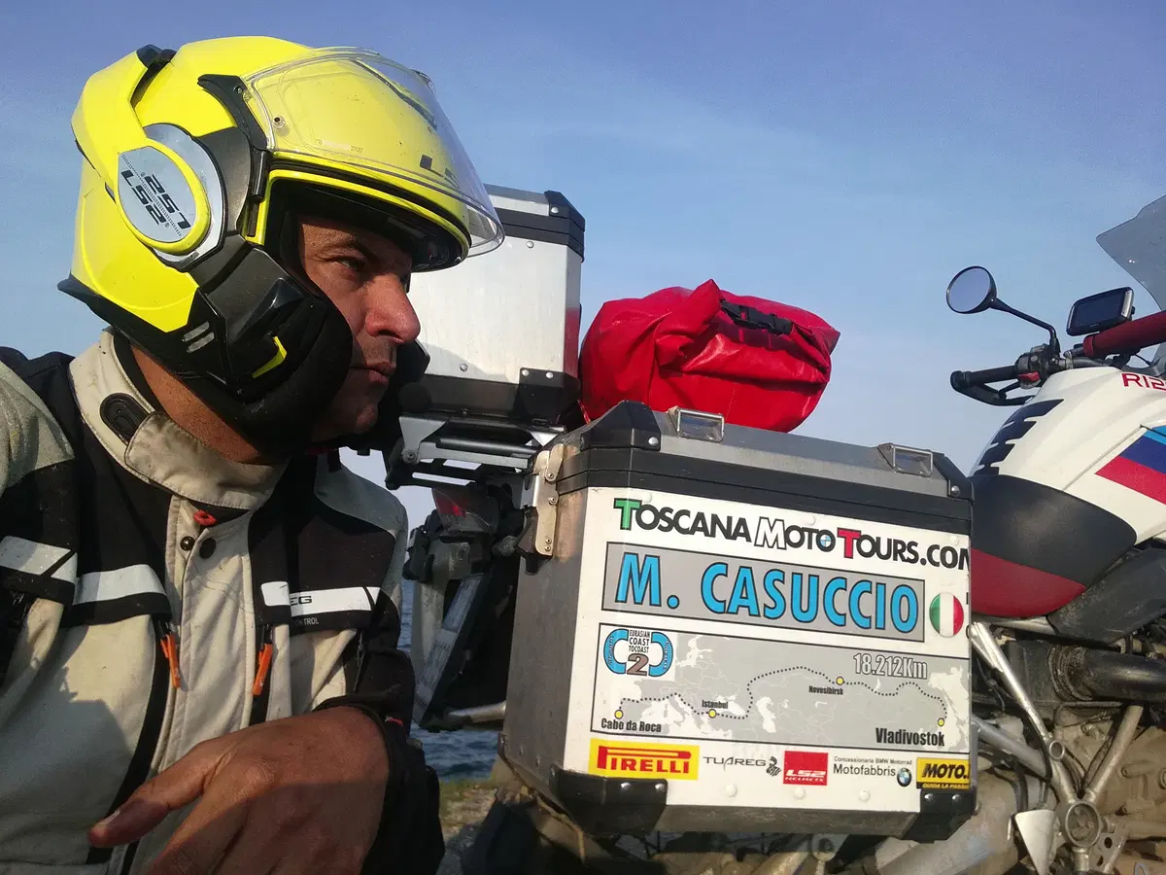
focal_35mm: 27
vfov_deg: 51.4
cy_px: 438
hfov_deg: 65.3
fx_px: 909
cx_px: 583
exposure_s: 1/1091
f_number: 2
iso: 50
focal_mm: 2.82
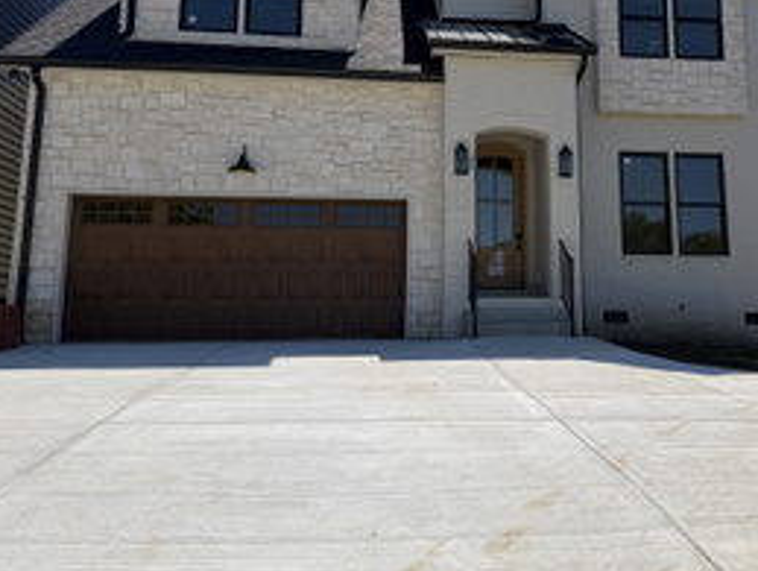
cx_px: 480
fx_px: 811
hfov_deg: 49.5
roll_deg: -0.7
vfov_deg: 38.1
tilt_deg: +11.6
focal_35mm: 37
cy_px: 173
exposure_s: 1/6711
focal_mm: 6.76
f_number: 1.78
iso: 80
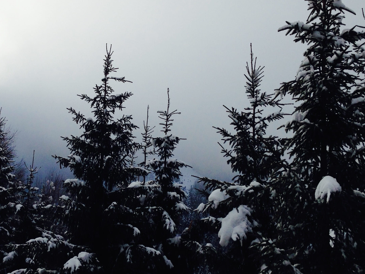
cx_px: 134
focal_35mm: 50
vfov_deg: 29.1
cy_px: 147
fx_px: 527
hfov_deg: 37.9
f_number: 2.4
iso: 50
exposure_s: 1/2584
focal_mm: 4.12
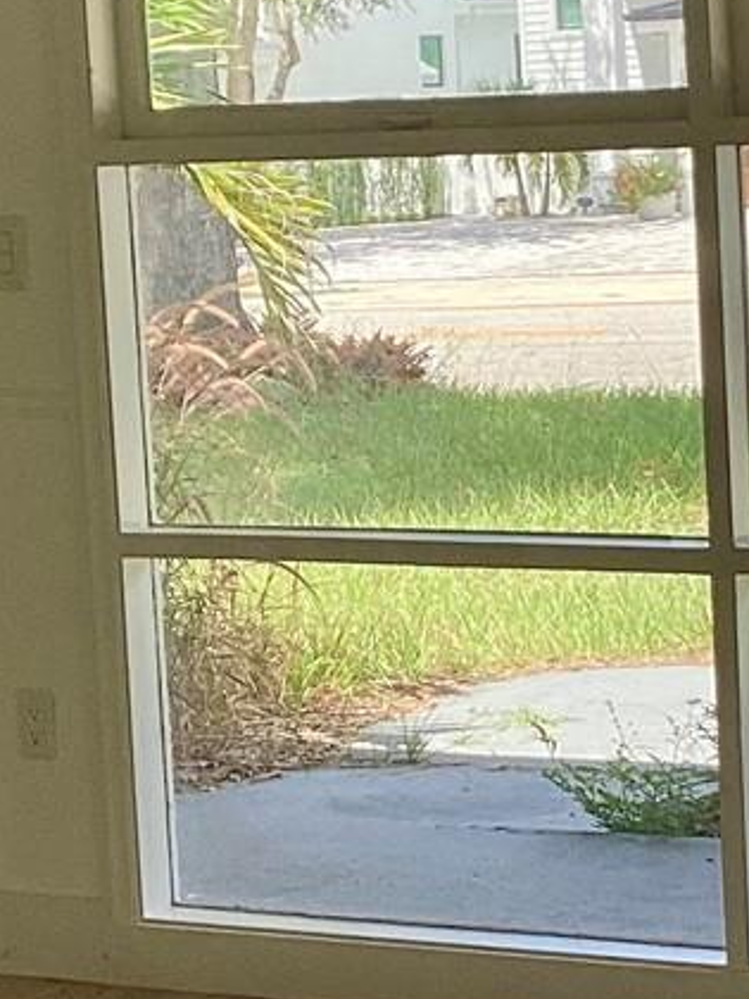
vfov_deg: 16.7
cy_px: 402
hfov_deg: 12.5
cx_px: 454
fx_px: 3404
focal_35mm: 118
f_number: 2.4
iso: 25
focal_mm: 3.3
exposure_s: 1/356
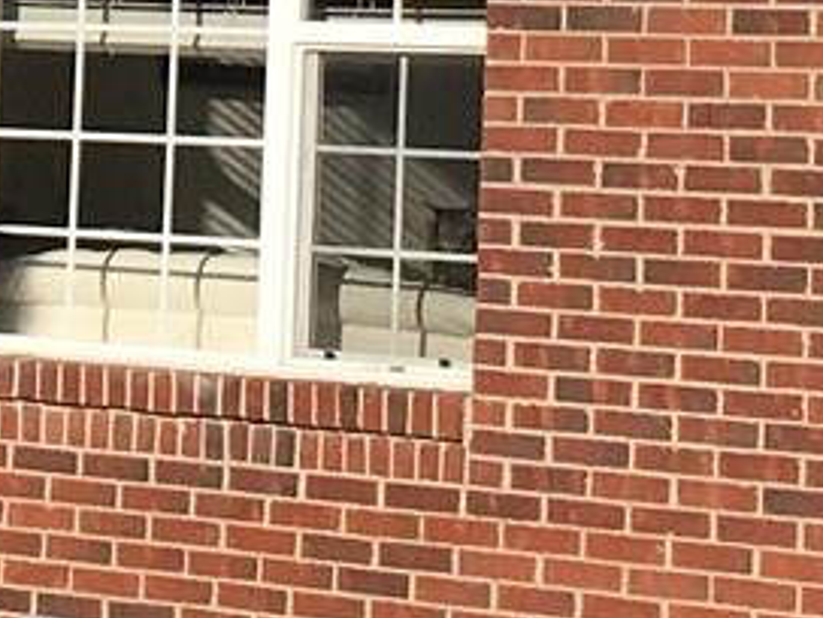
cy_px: -394
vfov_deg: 6.7
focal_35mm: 218
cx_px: -191
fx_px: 5183
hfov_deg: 9.0
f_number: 2.2
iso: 25
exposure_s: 1/3077
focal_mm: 4.15
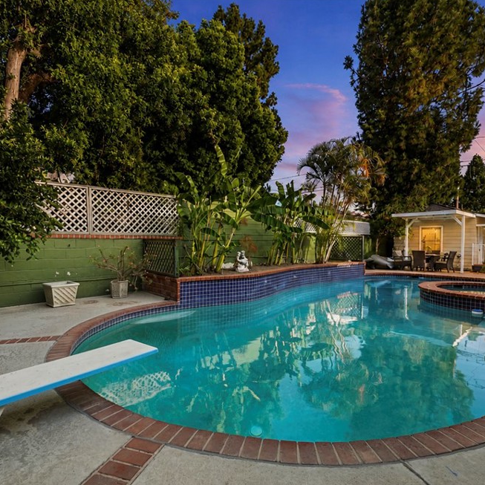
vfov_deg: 74.8
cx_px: 248
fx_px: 317
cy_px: 251
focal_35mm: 20
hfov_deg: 74.8
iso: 250
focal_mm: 10
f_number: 11
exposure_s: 1/25
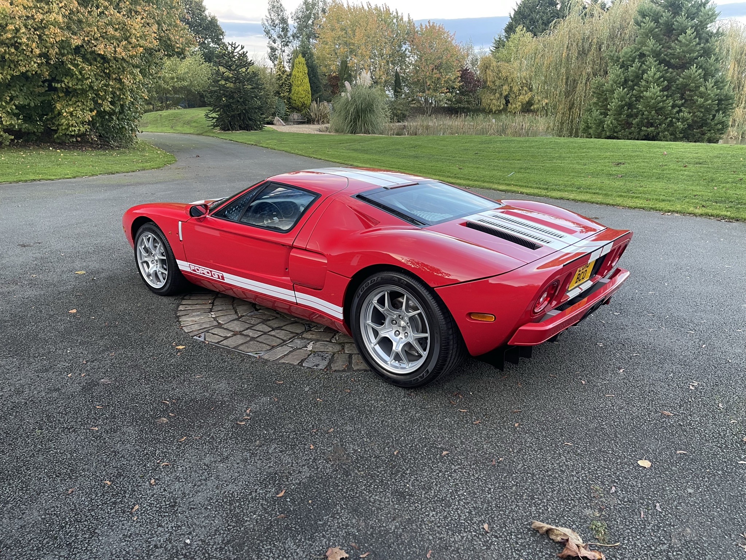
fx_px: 560
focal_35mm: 26
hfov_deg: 67.3
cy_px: 280
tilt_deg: -15.8
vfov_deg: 53.1
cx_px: 373
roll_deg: -1.2
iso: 200
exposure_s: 1/60
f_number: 1.6
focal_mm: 5.1
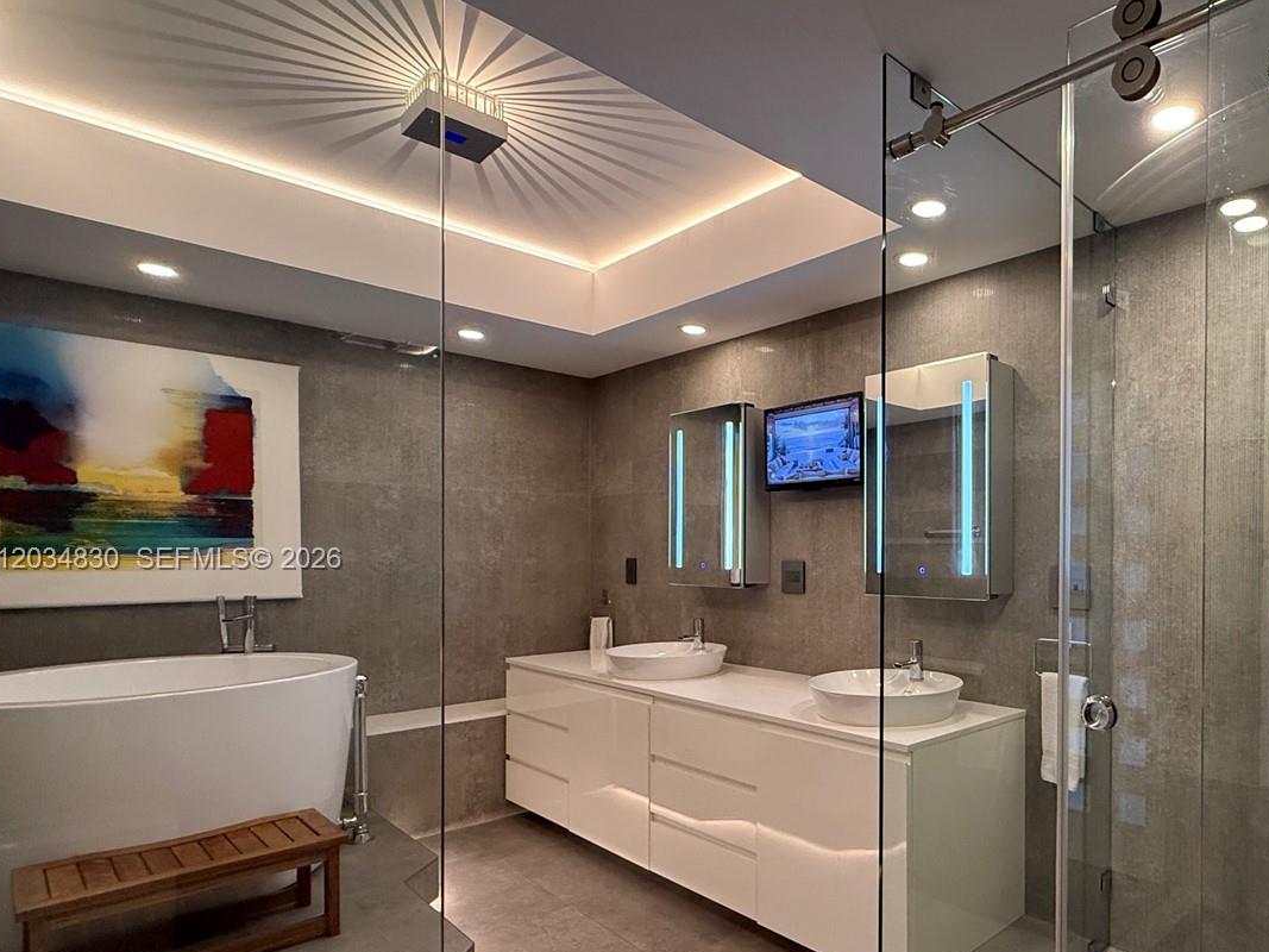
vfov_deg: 63.0
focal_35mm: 21
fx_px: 770
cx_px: 923
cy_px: 560
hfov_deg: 74.4
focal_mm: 2.22
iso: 500
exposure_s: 1/120
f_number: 2.2
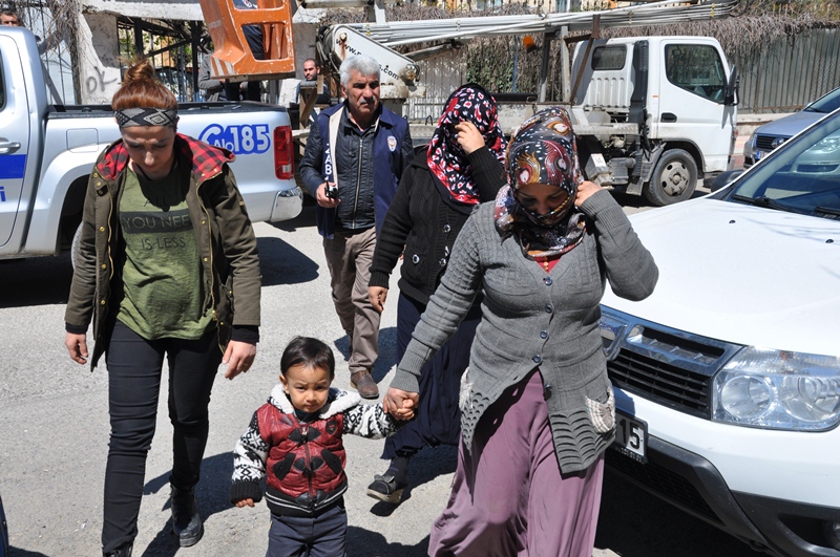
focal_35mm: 42
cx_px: 420
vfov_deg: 31.8
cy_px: 278
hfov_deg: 46.5
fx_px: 979
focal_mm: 28
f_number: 10
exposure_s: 1/400
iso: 200
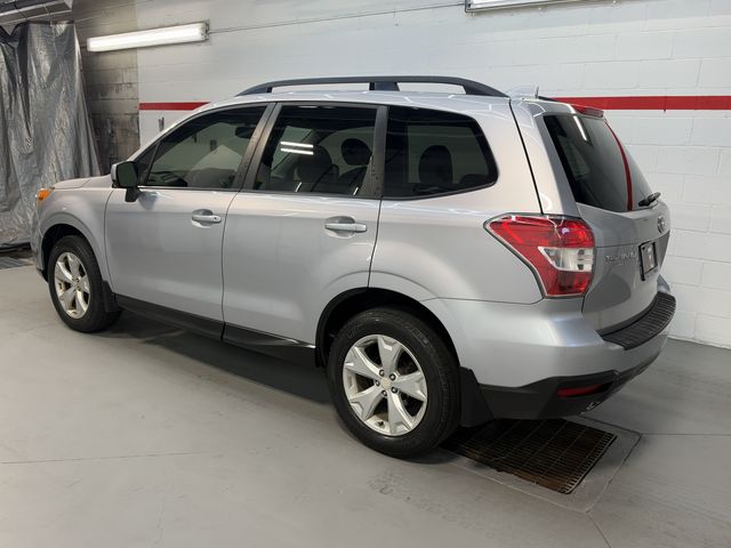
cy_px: 274
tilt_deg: -11.7
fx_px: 570
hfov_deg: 65.3
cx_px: 366
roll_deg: -2.8
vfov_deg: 51.4
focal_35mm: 27
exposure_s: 1/173
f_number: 1.8
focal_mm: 6.93
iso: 50
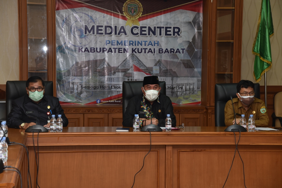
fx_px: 666
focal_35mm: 85
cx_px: 141
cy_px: 94
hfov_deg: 23.9
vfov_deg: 16.1
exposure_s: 1/60
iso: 800
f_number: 7.1
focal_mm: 85
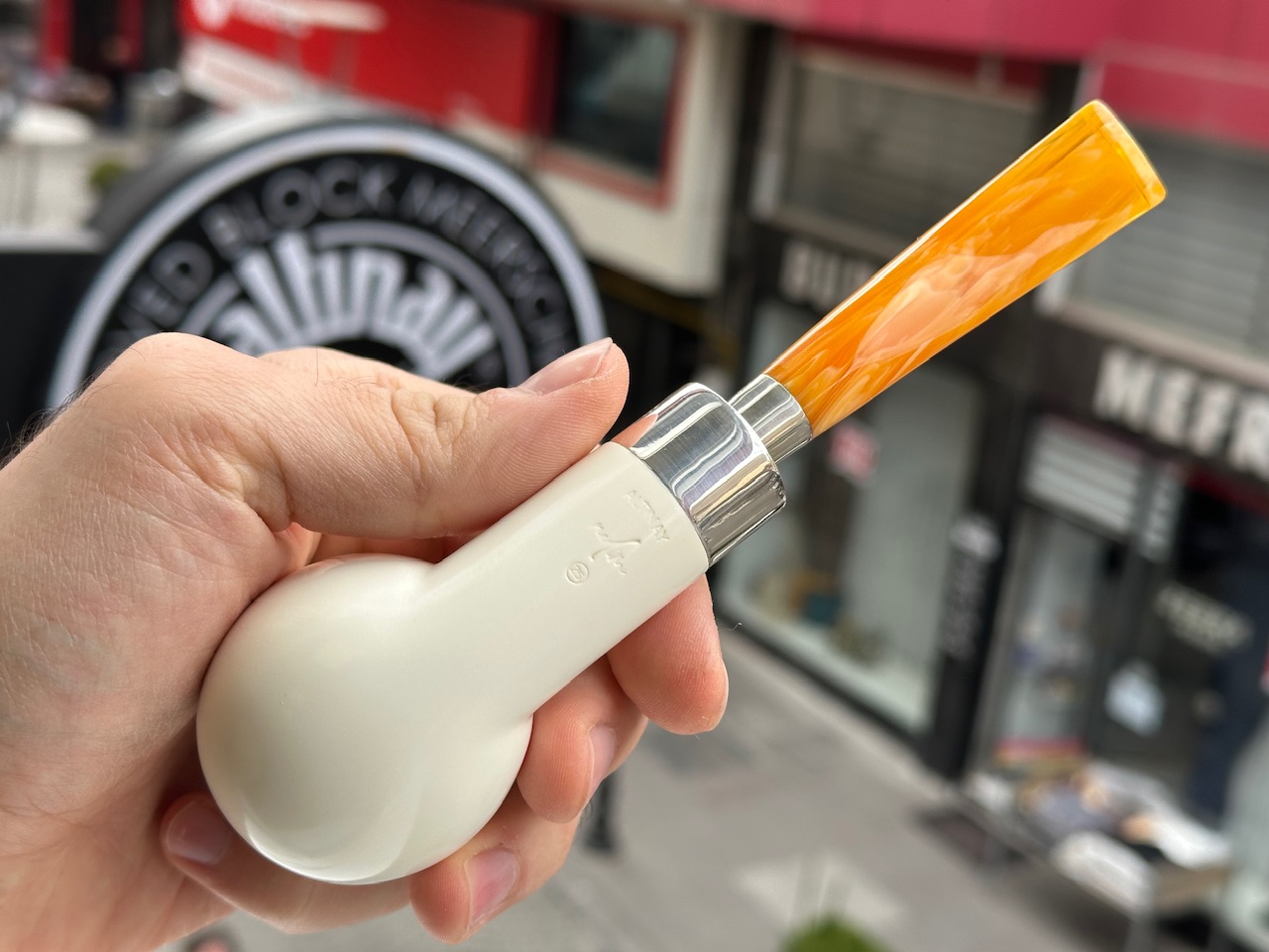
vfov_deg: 30.3
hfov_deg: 39.7
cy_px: 476
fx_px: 1760
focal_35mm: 48
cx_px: 634
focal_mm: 6.86
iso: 64
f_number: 1.78
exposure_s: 1/962
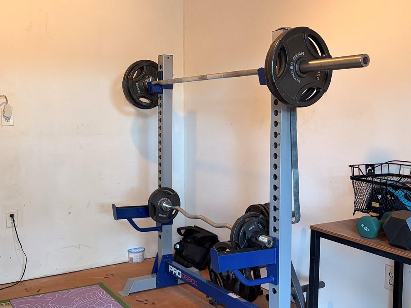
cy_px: 161
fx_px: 499
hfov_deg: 44.3
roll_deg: +1.0
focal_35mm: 42
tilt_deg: -5.9
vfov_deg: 34.4
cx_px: 149
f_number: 1.6
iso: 160
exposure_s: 1/60
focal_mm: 5.96
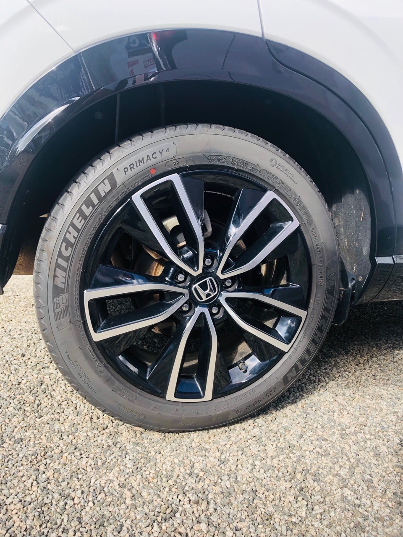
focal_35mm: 28
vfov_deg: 63.4
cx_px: 202
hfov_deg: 49.7
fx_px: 435
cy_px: 268
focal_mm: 4
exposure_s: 1/312
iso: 20
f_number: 1.8
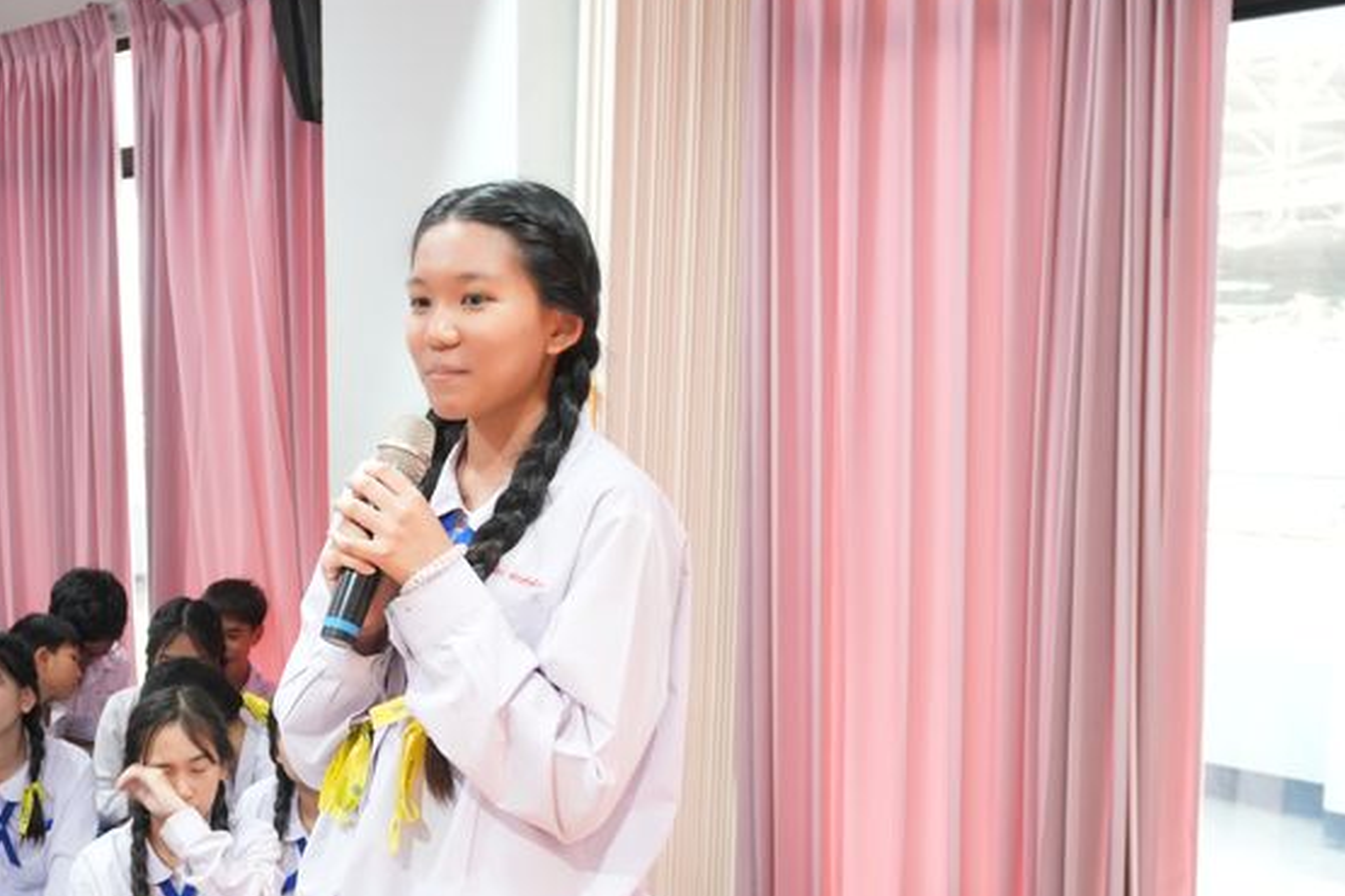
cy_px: 572
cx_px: 497
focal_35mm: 51
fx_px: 1893
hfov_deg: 38.8
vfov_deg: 26.5
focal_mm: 25
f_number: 5
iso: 1000
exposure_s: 1/15
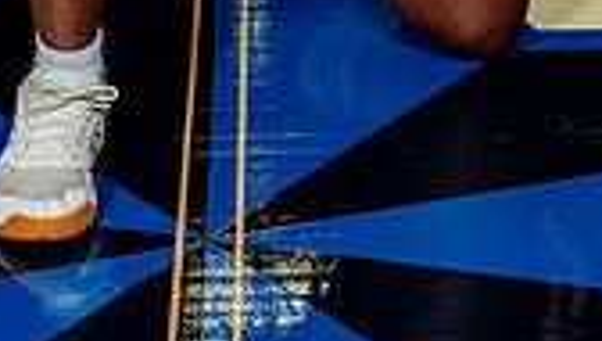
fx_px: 2461
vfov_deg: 7.5
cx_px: 394
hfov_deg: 13.9
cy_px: -427
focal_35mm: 154
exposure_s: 1/200
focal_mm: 55
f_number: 7.1
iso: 800
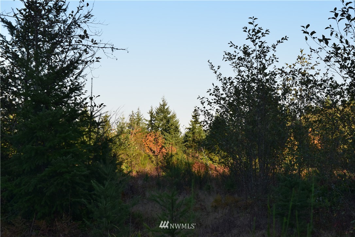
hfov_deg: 24.6
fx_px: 813
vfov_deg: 16.6
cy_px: 118
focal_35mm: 82
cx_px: 178
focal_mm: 55
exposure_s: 1/400
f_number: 11
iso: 400
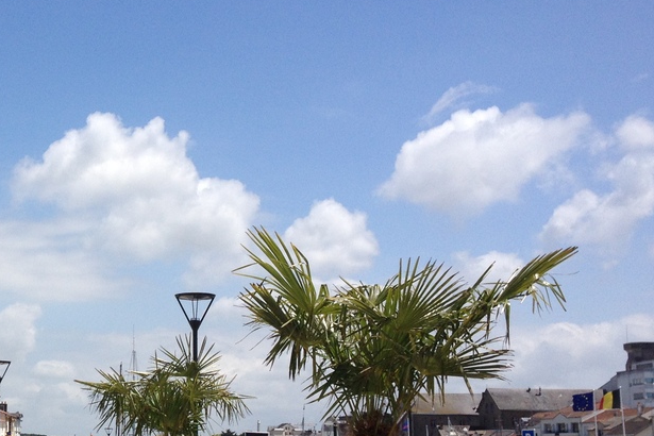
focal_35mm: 71
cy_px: 292
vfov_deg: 19.1
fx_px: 1290
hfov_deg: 27.2
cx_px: 33
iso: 50
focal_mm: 4.28
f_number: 2.4
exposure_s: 1/2762
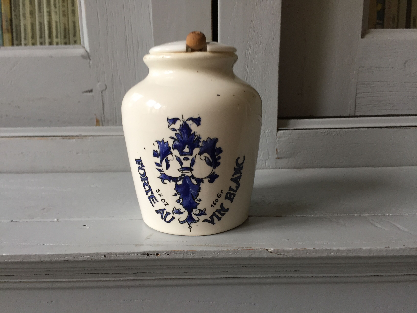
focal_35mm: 29
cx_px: 208
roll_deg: -0.5
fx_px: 349
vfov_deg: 48.2
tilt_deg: -9.4
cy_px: 156
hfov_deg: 61.7
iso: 100
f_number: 2.2
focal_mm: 4.15
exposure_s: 1/33
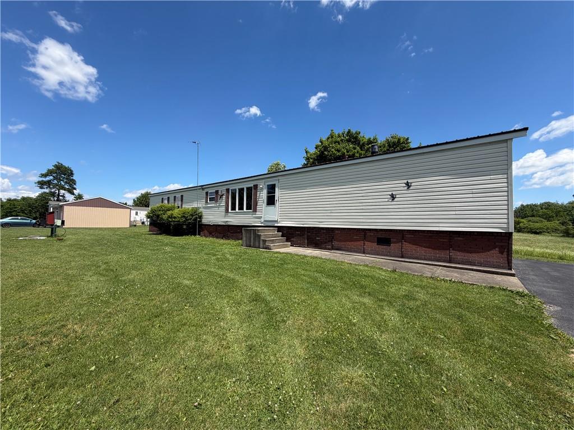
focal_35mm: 14
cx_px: 287
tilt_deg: +2.5
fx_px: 232
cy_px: 215
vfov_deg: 85.7
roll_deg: -1.4
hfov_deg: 102.1
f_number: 2.2
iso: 20
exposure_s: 1/770
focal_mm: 2.22
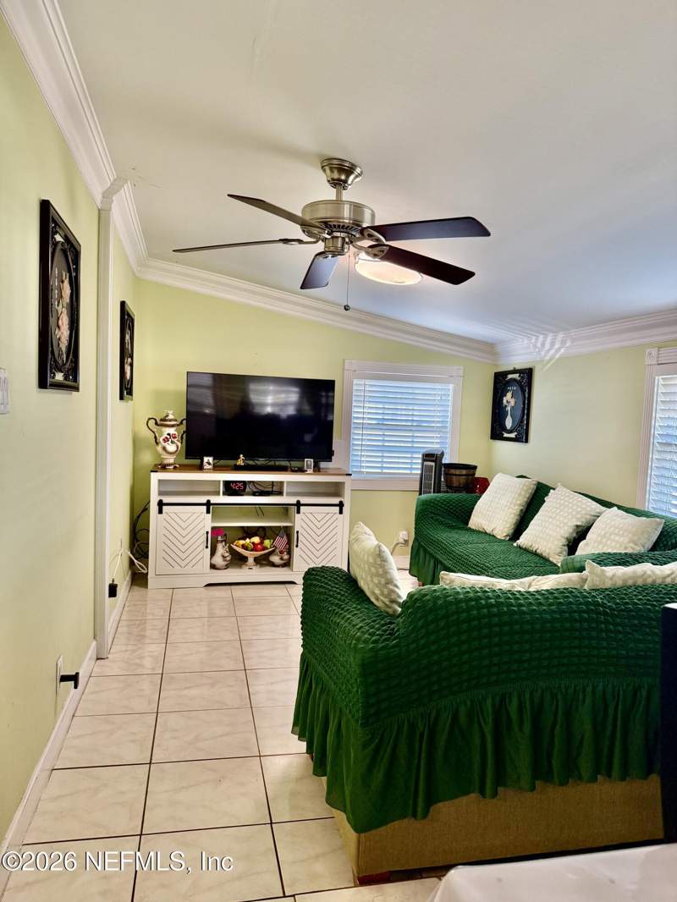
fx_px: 626
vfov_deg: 71.6
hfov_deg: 56.8
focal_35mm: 24
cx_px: 338
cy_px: 451
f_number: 1.78
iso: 200
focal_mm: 6.76
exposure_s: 1/60
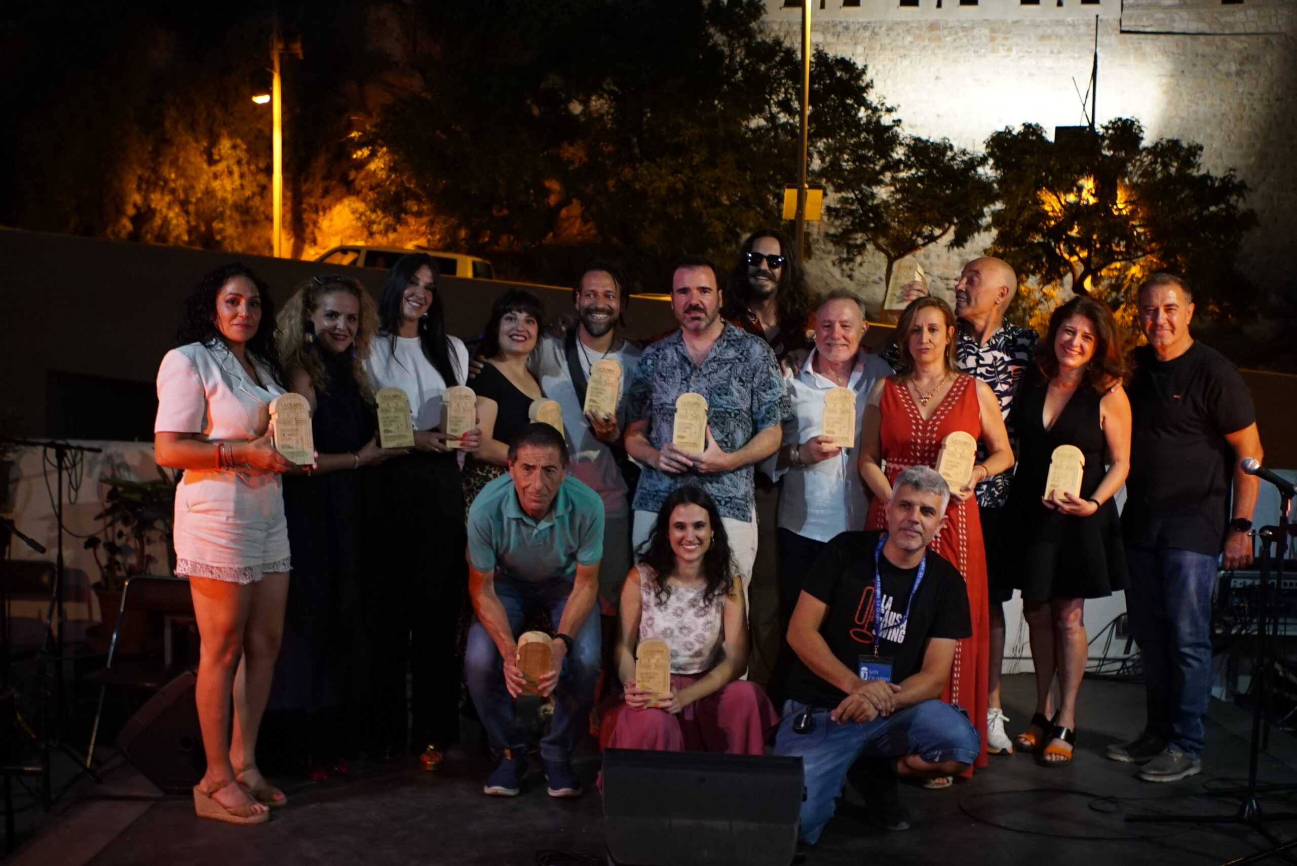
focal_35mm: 36
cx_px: 648
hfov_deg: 53.1
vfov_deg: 36.9
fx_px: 1297
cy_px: 433
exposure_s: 1/100
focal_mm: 24
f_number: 2.8
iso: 2500
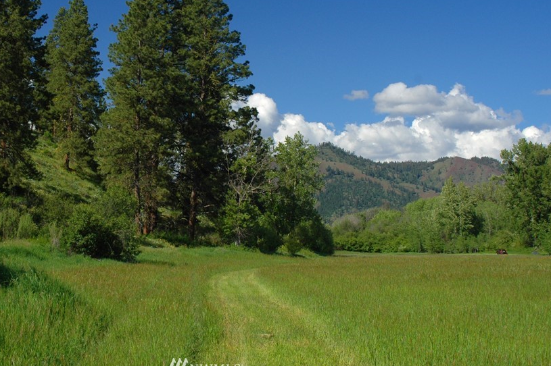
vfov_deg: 24.1
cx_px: 206
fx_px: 856
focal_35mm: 56
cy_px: 148
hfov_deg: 35.5
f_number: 7.1
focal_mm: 28
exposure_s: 1/200
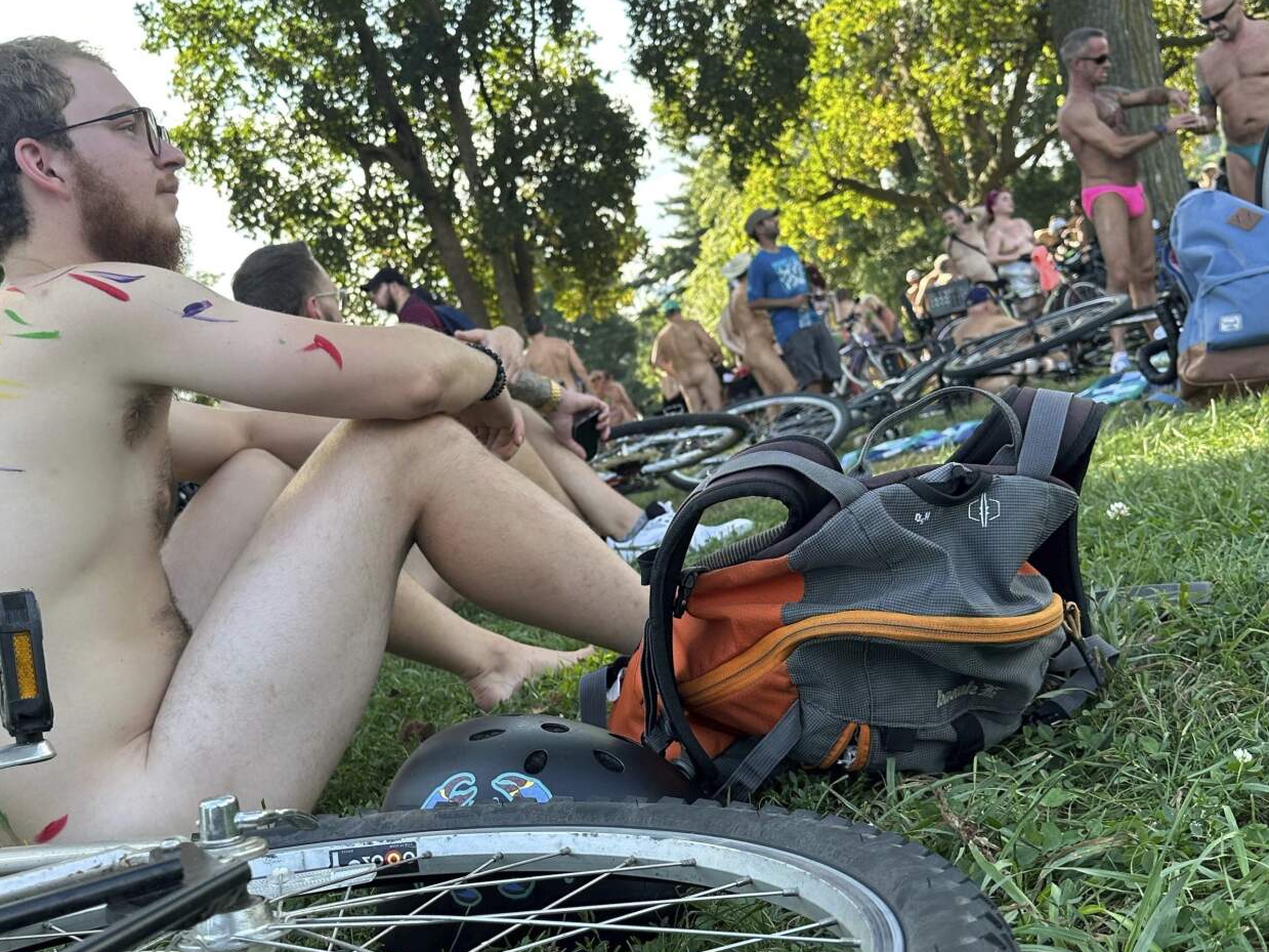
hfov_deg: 57.8
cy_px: 610
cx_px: 493
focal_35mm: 31
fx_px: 1136
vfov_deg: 45.0
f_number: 1.78
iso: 80
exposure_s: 1/663
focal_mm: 6.86
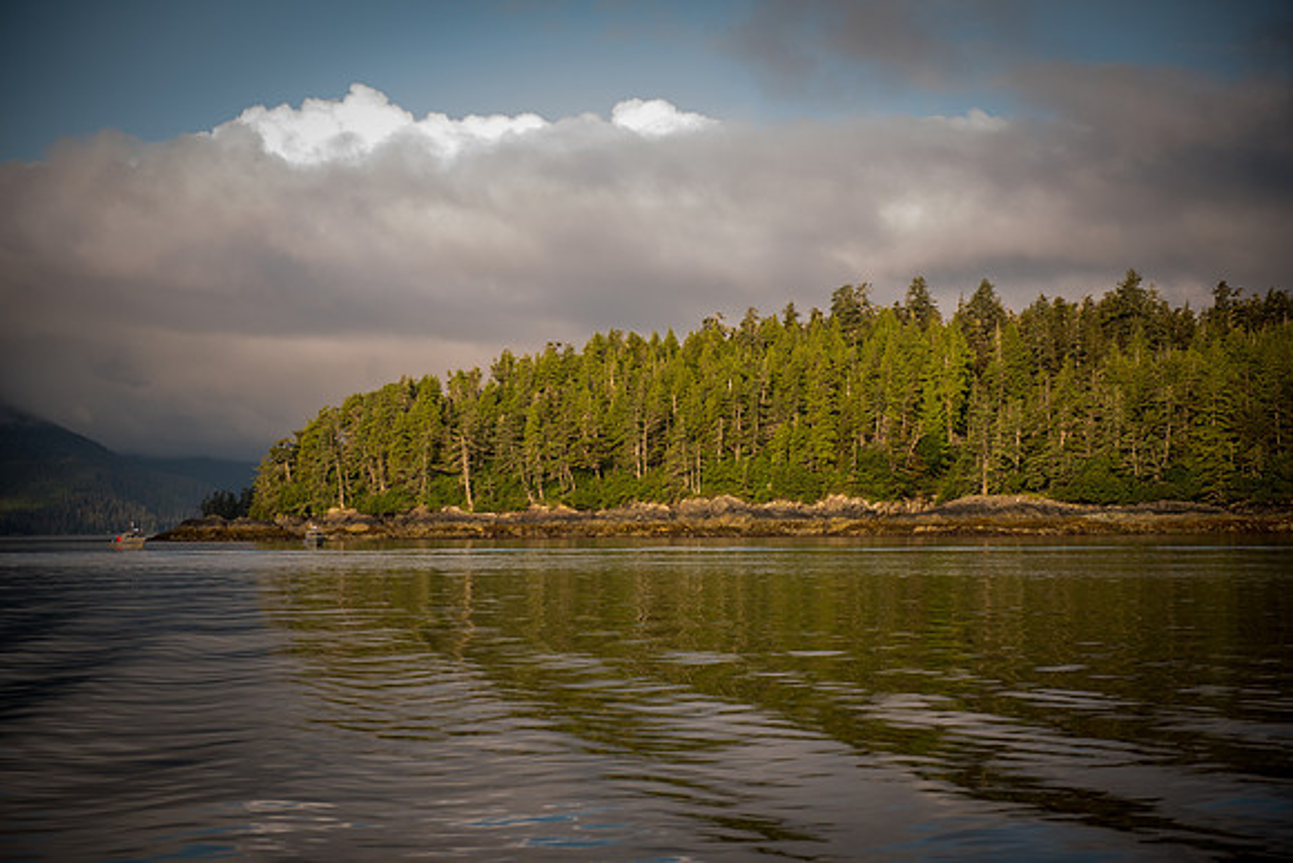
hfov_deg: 28.8
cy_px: 432
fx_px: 2515
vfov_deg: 19.5
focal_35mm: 70
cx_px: 646
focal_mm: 70
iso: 100
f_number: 2.8
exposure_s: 1/250
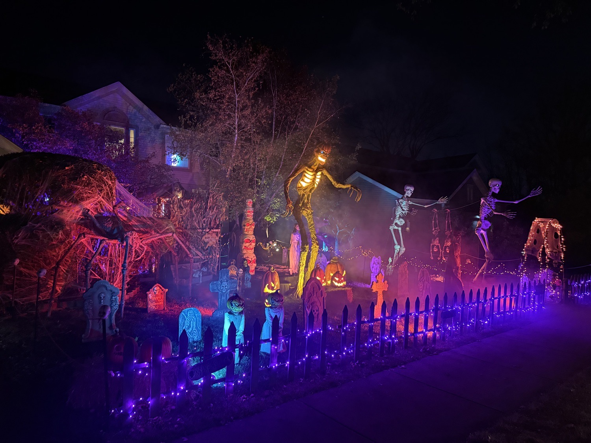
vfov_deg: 56.8
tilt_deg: +2.6
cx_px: 296
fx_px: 410
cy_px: 222
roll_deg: -1.0
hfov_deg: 71.6
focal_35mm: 24
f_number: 1.78
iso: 1000
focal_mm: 6.76
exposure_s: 1/30
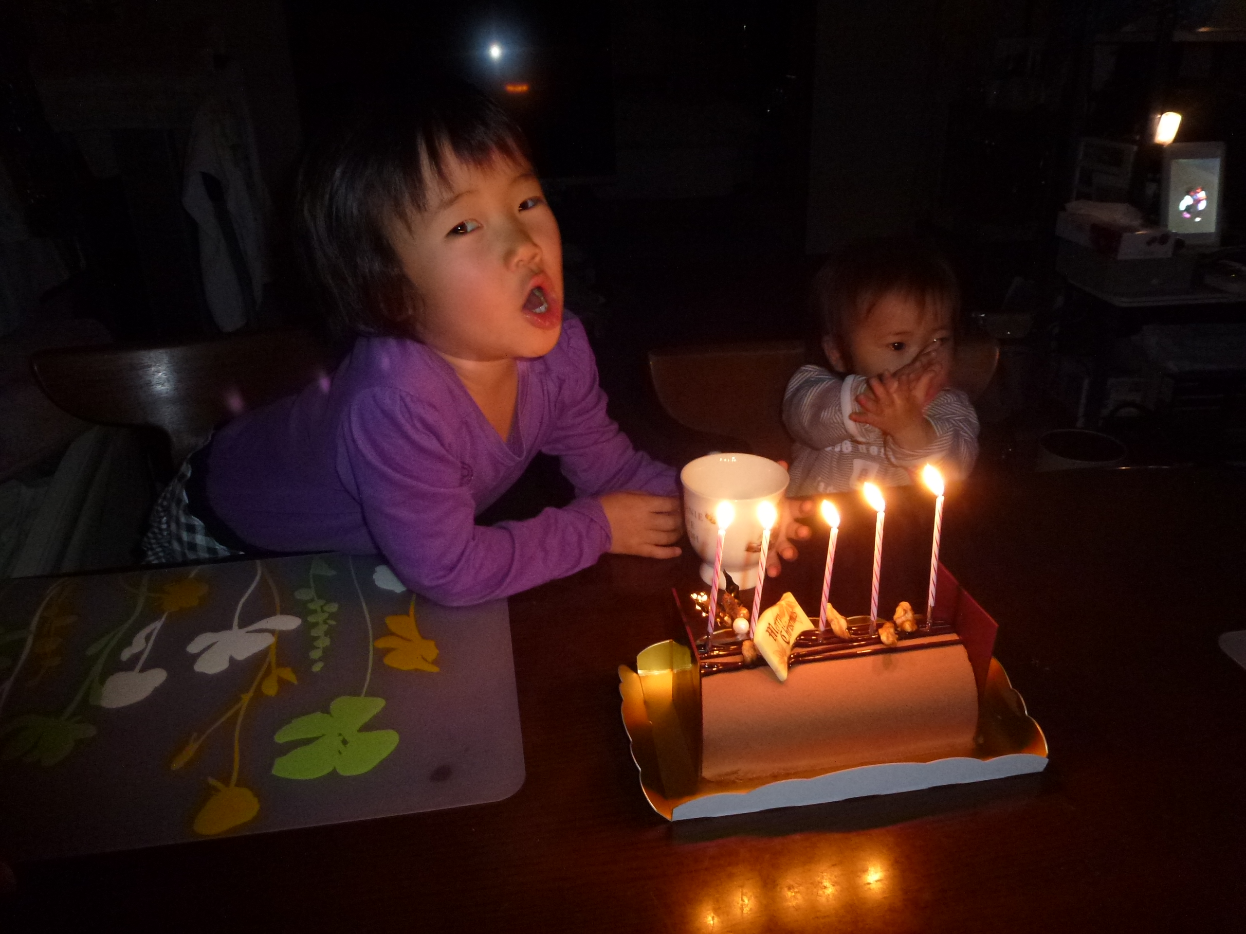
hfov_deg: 71.6
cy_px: 467
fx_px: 864
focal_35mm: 24
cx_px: 623
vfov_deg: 56.8
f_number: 3.3
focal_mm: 4.3
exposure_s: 1/10
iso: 400
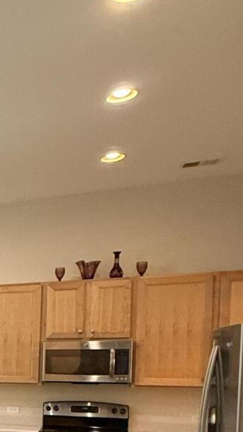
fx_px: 573
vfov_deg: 38.5
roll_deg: -1.9
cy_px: 388
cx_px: -256
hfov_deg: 17.0
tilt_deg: -1.5
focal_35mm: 50
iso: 500
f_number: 2.2
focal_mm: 2.22
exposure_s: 1/60
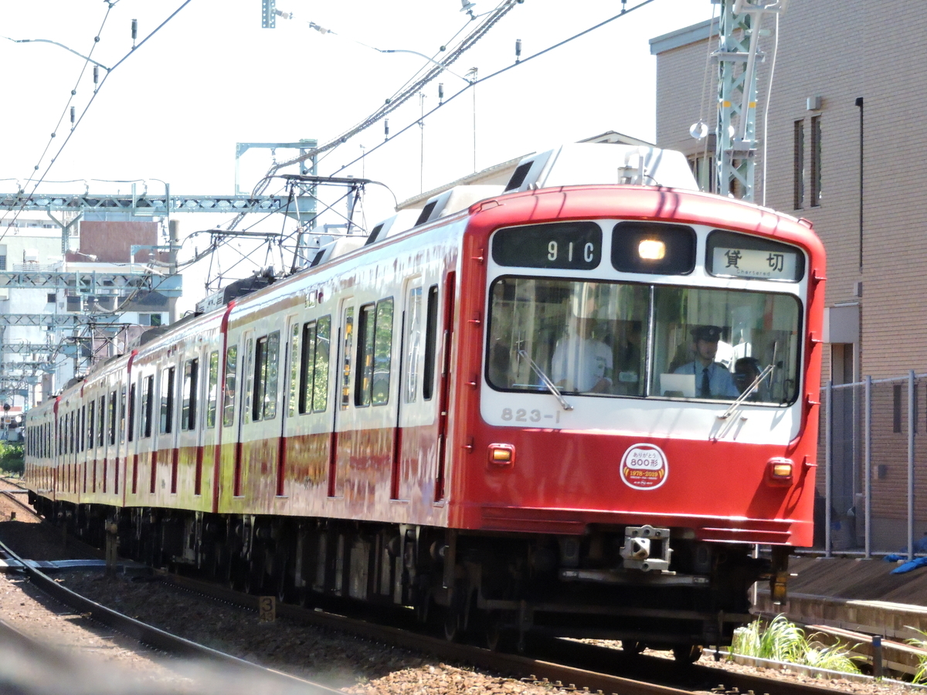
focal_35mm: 170
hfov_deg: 11.6
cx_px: 464
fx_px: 4553
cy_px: 348
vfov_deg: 8.7
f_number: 5.2
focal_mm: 30.5
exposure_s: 1/1600
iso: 1600
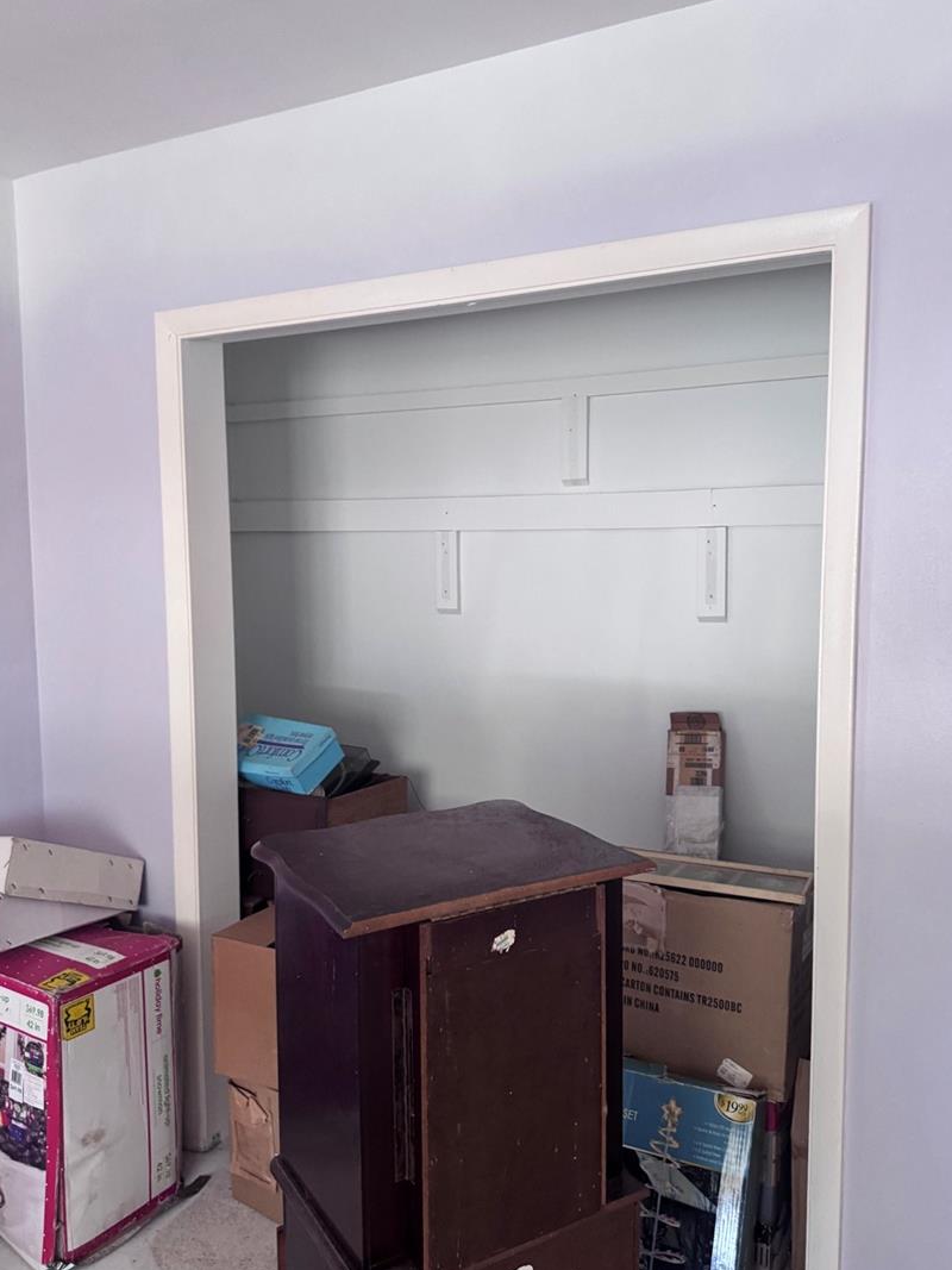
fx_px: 990
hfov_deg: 51.3
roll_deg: -0.7
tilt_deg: -3.9
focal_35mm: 27
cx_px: 526
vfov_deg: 65.3
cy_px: 657
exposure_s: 1/60
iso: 400
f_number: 1.78
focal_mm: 6.76
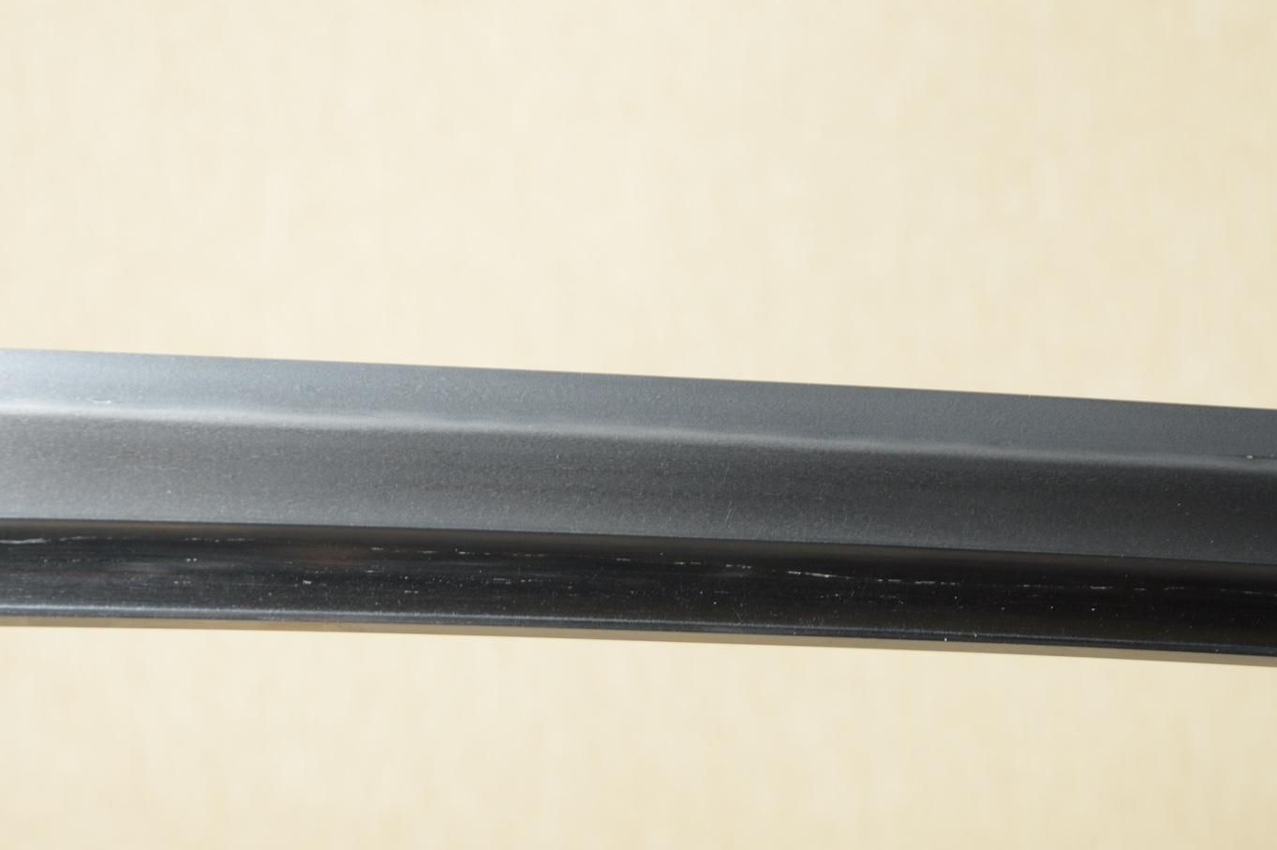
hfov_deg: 17.7
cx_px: 626
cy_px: 433
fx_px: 4095
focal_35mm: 116
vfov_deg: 11.8
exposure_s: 1/2
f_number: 11
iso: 400
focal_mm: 75
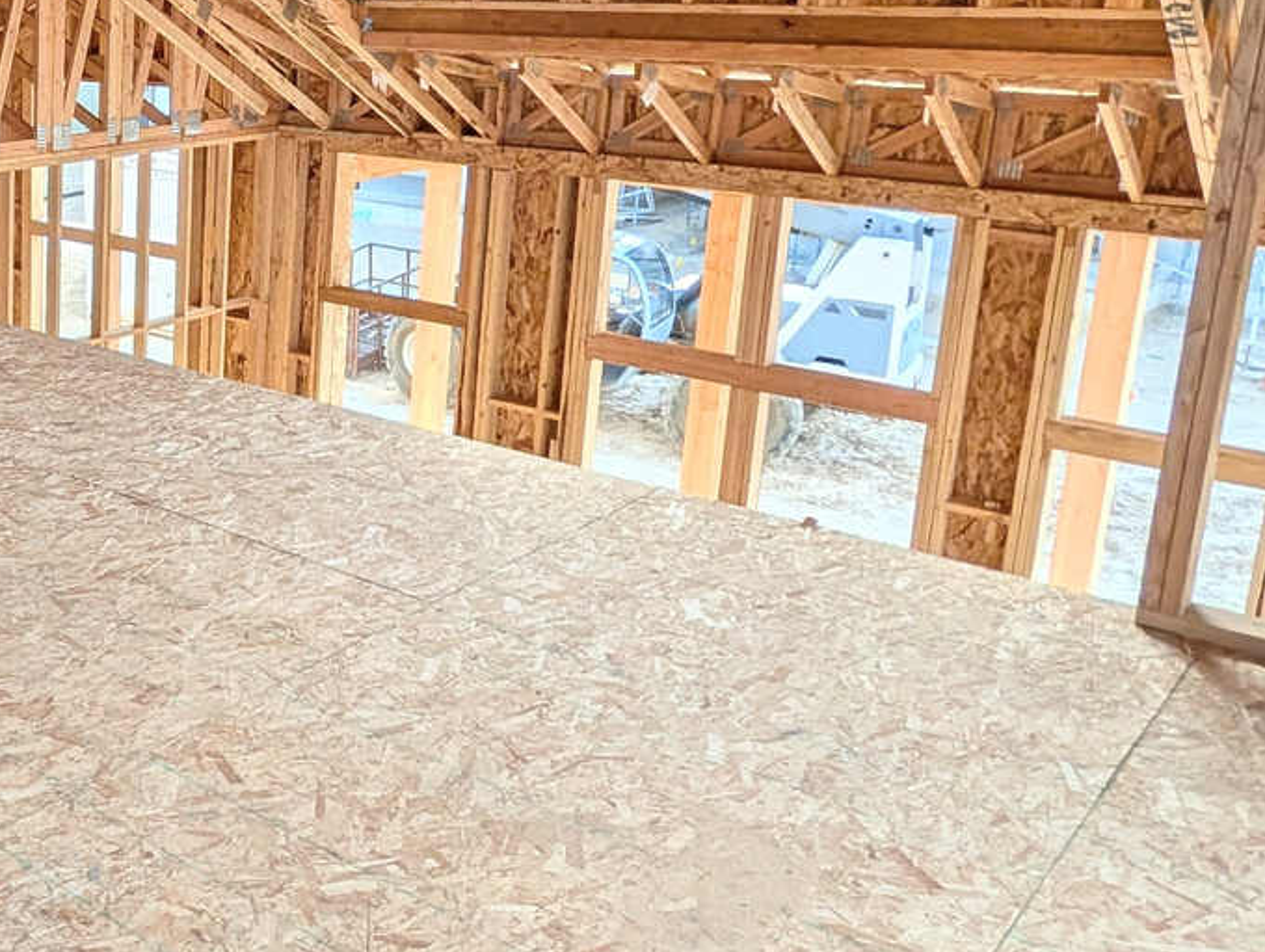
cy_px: 271
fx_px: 1317
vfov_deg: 39.0
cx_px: -97
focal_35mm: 36
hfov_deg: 41.7
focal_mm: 2.02
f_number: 1.7
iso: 58
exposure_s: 1/643
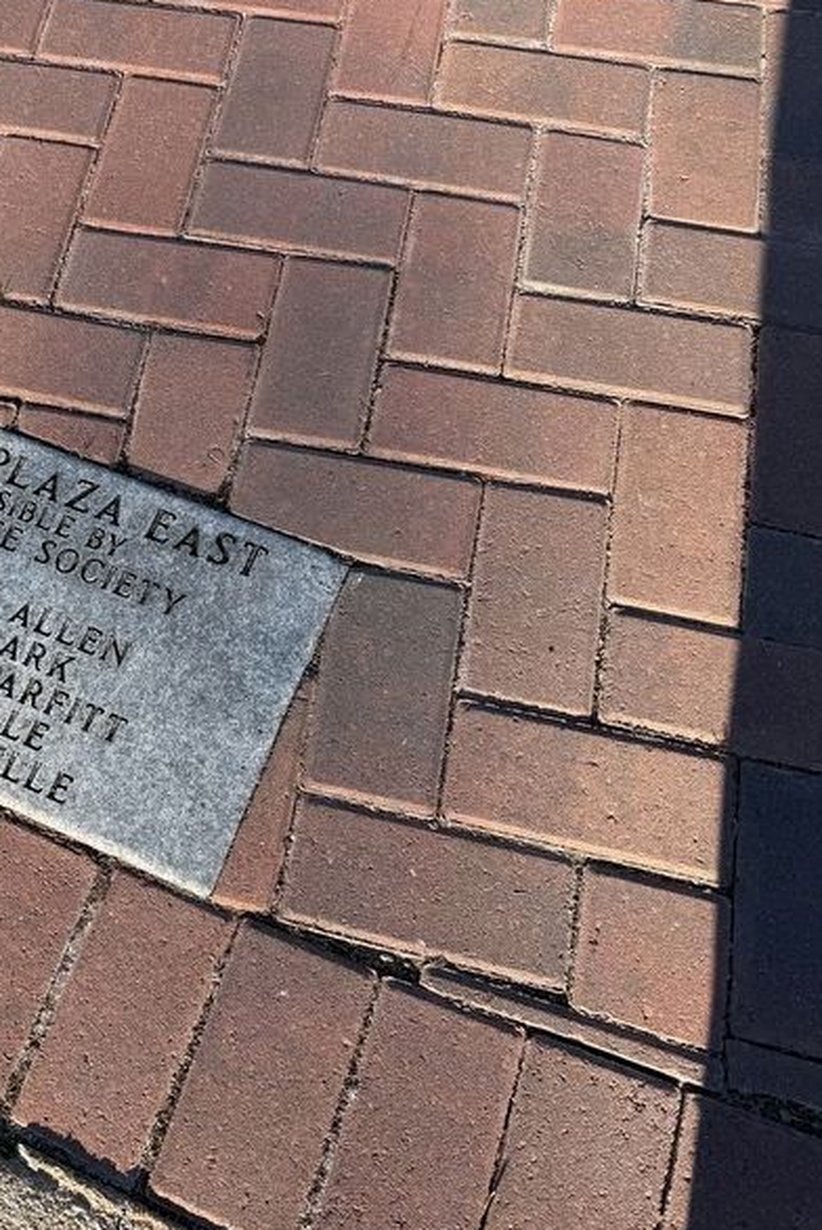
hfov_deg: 35.6
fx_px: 1163
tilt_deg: -66.5
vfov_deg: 55.8
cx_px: 21
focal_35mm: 34
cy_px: 614
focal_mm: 6.76
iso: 80
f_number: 1.78
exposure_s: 1/1727
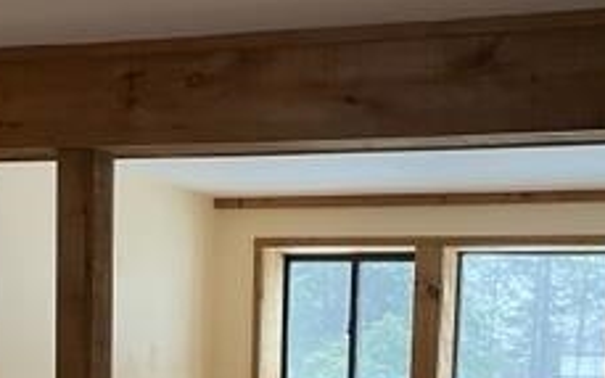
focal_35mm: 77
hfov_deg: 26.8
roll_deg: -1.5
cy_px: 489
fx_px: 1269
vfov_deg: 16.1
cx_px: 299
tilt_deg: -7.0
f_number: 1.6
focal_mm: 4.2
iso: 400
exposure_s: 1/60
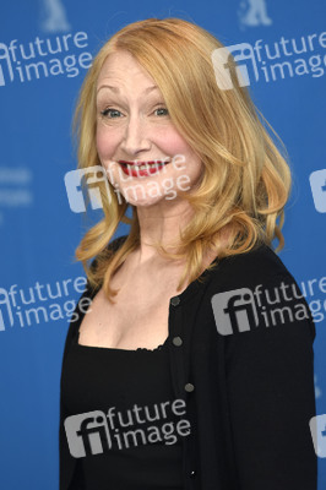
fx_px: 3980
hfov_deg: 4.7
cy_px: 245
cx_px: 163
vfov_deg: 7.0
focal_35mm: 292
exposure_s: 1/320
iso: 640
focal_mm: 195
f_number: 3.5
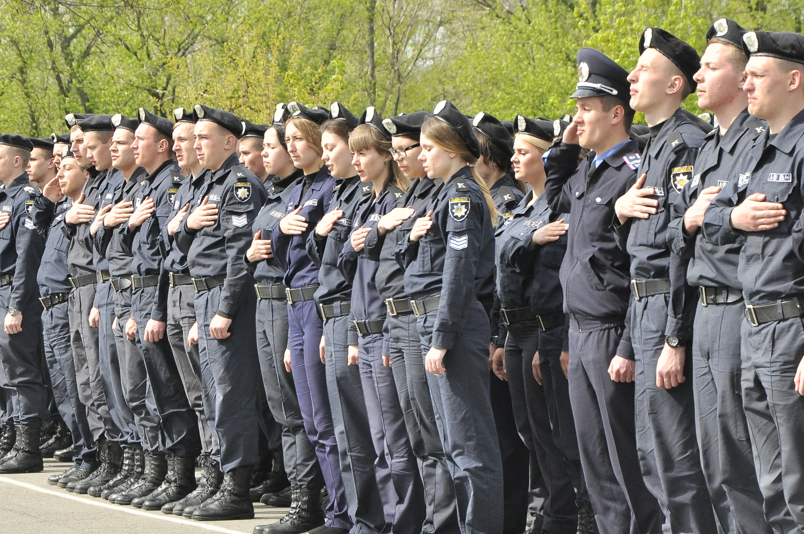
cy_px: 325
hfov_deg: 8.8
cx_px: 350
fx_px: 5236
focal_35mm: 235
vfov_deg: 5.8
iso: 800
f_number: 9
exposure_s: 1/1250
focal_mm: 105
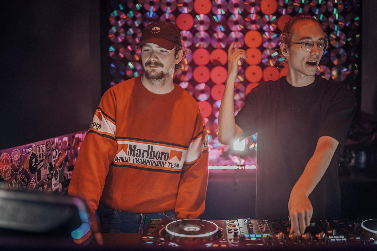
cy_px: 126
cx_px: 188
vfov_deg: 37.9
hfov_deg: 54.4
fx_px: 366
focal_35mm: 35
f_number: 1.2
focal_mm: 35
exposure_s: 1/60
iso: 2500
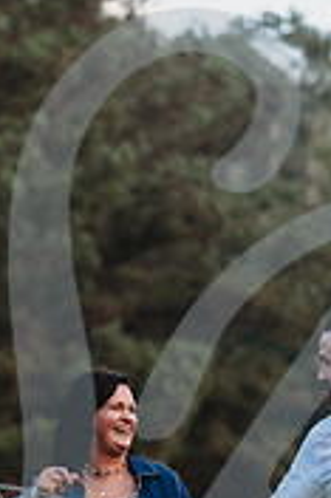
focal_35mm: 313
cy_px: 536
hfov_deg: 4.4
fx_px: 4325
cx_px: 113
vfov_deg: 6.6
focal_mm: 95
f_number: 2.8
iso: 800
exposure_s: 1/320
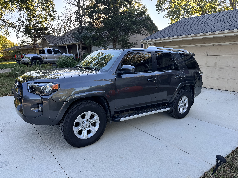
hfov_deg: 71.6
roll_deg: +0.1
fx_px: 165
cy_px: 89
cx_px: 119
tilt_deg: -11.3
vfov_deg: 56.8
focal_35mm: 24
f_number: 1.78
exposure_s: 1/298
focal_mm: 6.76
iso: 80
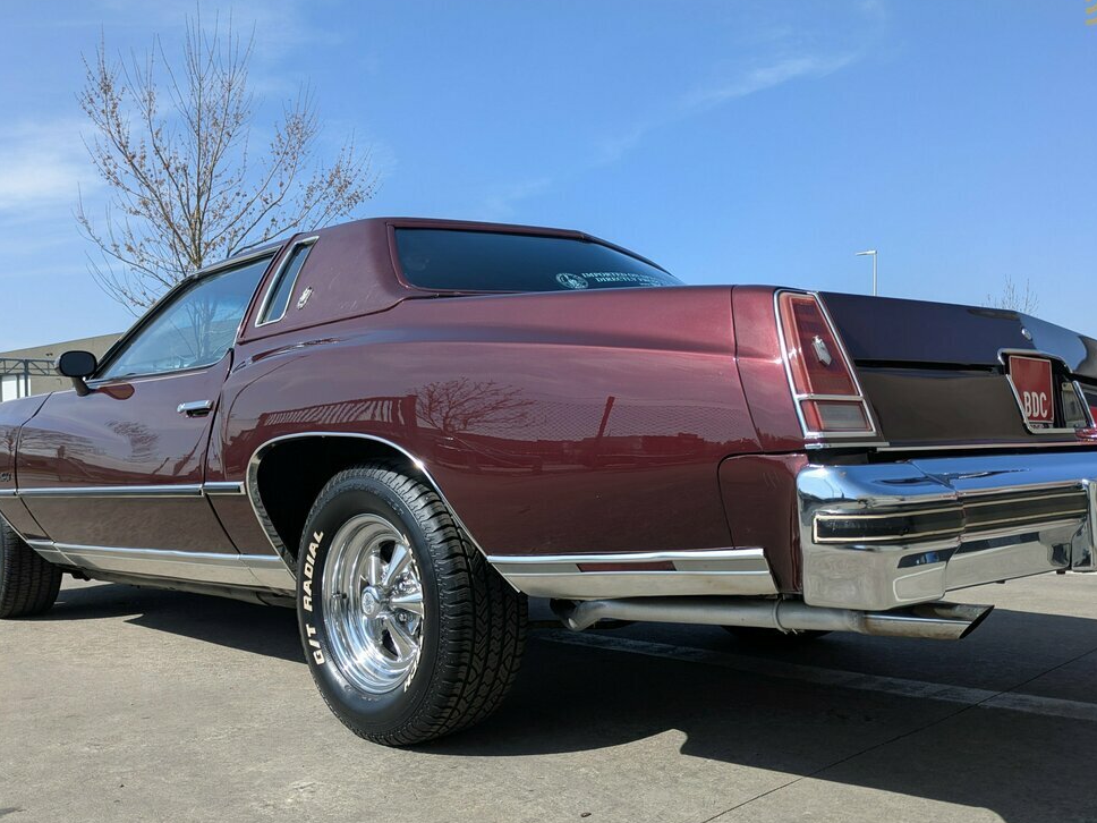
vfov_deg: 45.4
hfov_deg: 58.4
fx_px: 982
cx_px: 548
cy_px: 457
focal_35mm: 31
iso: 39
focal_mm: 5.43
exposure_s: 1/1546
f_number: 1.89
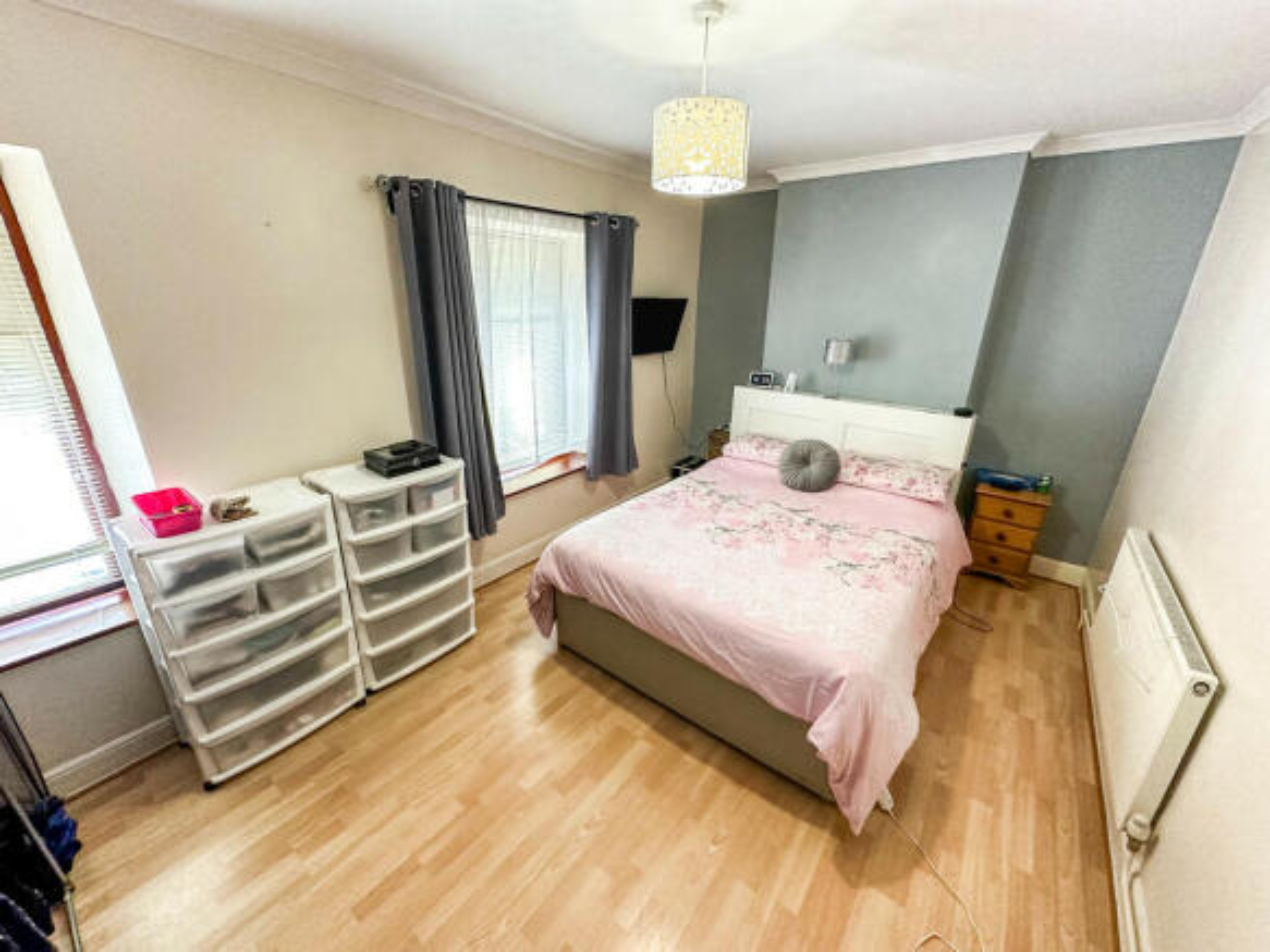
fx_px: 514
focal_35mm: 14
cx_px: 635
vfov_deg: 85.7
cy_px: 476
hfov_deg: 102.1
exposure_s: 1/100
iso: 320
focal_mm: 2.22
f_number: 2.2
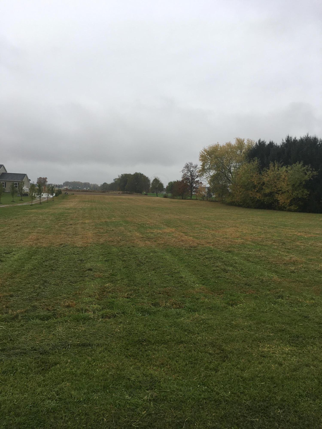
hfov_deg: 48.2
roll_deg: -0.4
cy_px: 214
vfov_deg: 61.7
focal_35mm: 29
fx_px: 360
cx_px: 161
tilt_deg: -4.1
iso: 25
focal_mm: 4.15
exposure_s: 1/331
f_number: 2.2
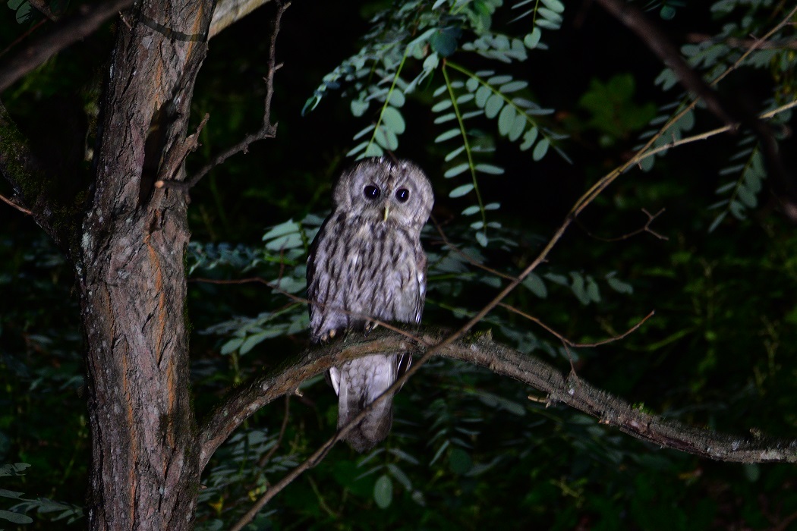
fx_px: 10626
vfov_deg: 2.9
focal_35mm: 480
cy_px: 266
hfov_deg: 4.3
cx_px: 398
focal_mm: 320
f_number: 5.6
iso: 2000
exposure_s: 1/13
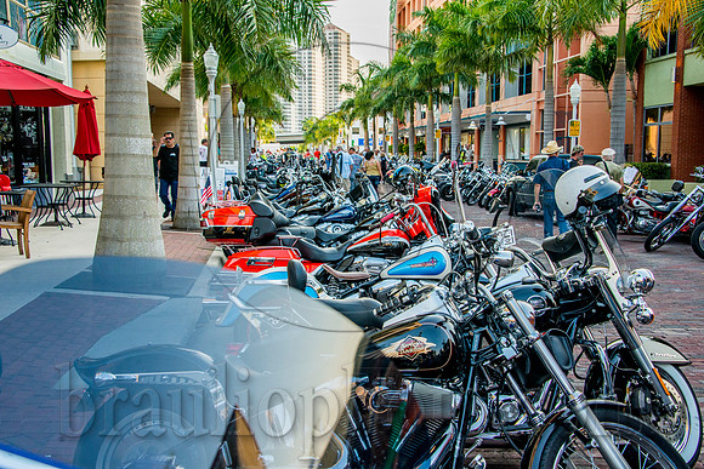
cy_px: 234
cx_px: 352
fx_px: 880
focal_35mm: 45
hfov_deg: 43.6
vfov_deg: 29.9
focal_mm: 45
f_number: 8
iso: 800
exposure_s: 1/250
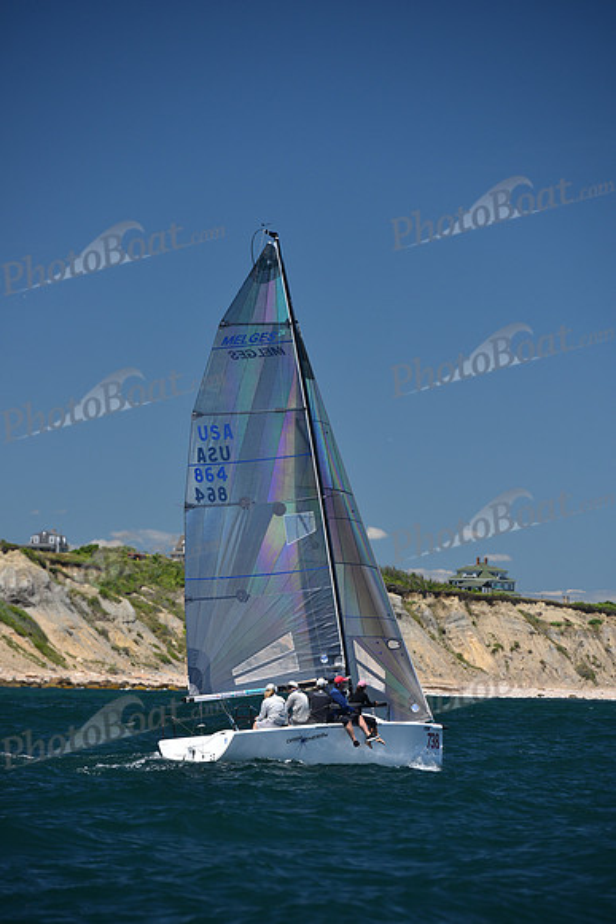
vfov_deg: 11.4
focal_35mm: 180
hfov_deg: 7.6
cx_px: 308
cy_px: 462
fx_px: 4617
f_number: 5.6
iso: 250
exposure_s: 1/800
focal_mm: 180
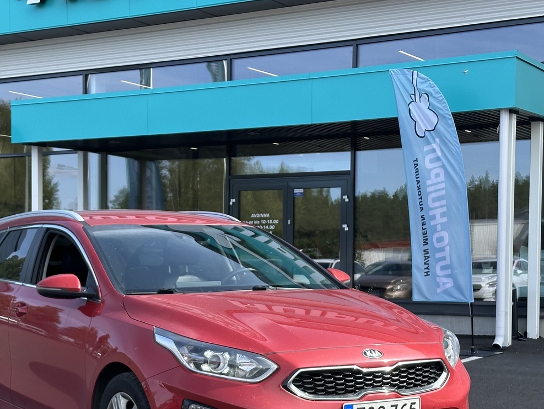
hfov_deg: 27.7
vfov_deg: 20.9
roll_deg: -0.4
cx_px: 208
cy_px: 294
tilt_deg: -1.2
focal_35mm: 70
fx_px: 1100
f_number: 1.78
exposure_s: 1/990
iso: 64
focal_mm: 6.86
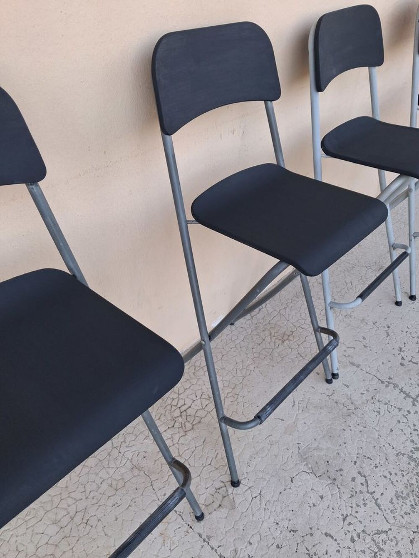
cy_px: 279
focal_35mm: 27
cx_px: 210
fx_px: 436
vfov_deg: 65.3
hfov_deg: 51.4
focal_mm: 4
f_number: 1.8
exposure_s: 1/100
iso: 80
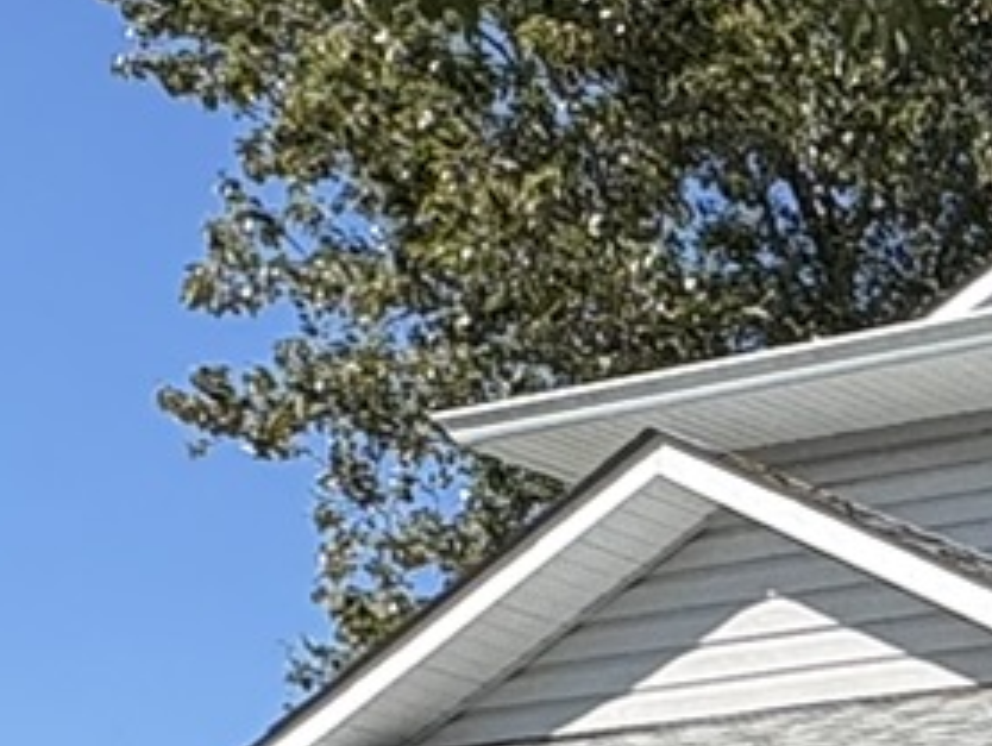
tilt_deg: +3.5
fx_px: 2954
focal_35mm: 103
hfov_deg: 15.6
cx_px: 1909
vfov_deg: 13.0
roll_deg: -0.4
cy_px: 1346
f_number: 2.2
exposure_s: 1/1395
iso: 50
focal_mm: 2.22
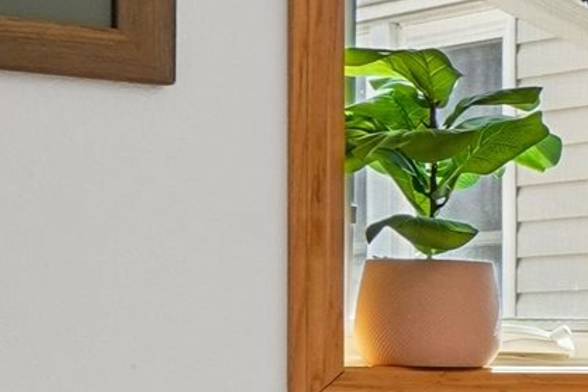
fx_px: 2042
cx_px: 1841
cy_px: 381
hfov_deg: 10.5
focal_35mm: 125
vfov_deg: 10.9
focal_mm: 17
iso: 400
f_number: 9
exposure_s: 1/40
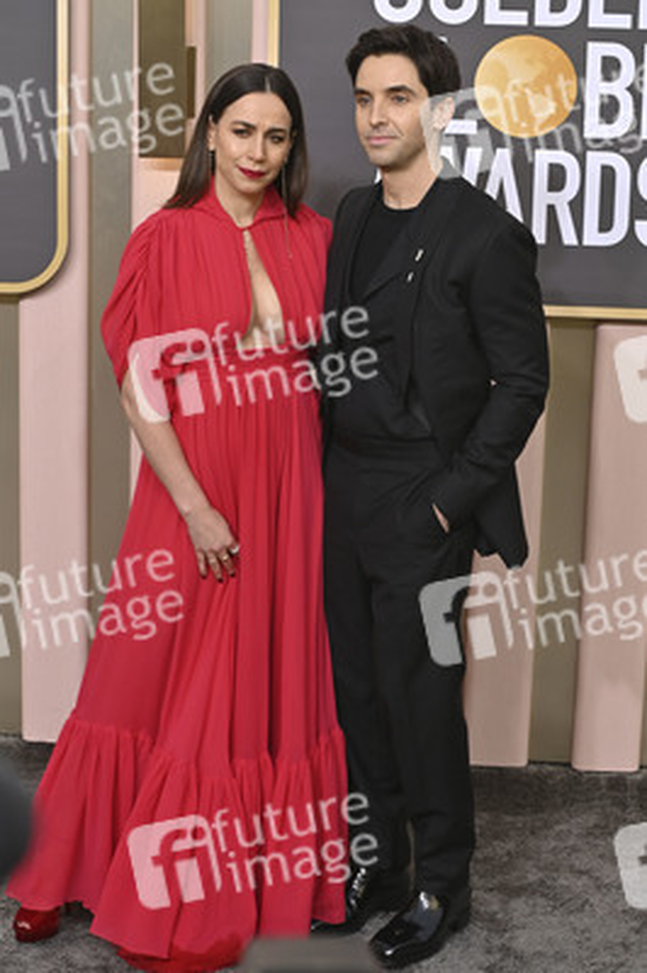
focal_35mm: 85
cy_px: 486
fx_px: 2295
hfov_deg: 16.0
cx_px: 324
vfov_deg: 23.9
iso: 800
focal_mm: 85
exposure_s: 1/640
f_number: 8
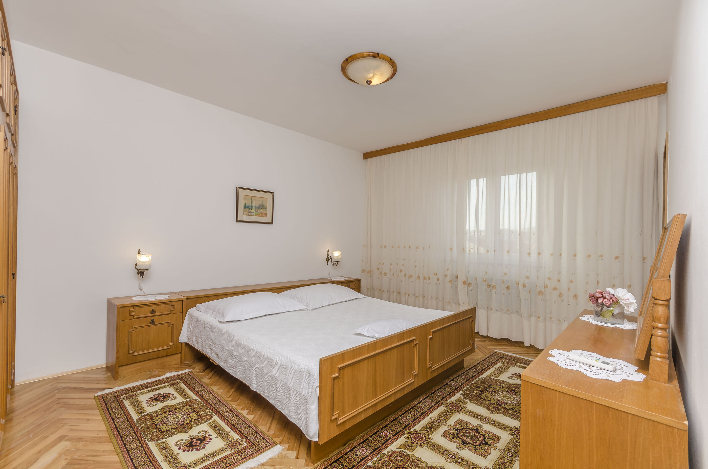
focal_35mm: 15
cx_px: 354
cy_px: 234
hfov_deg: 100.5
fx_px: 294
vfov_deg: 77.1
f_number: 8
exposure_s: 1/100
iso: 100
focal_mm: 10
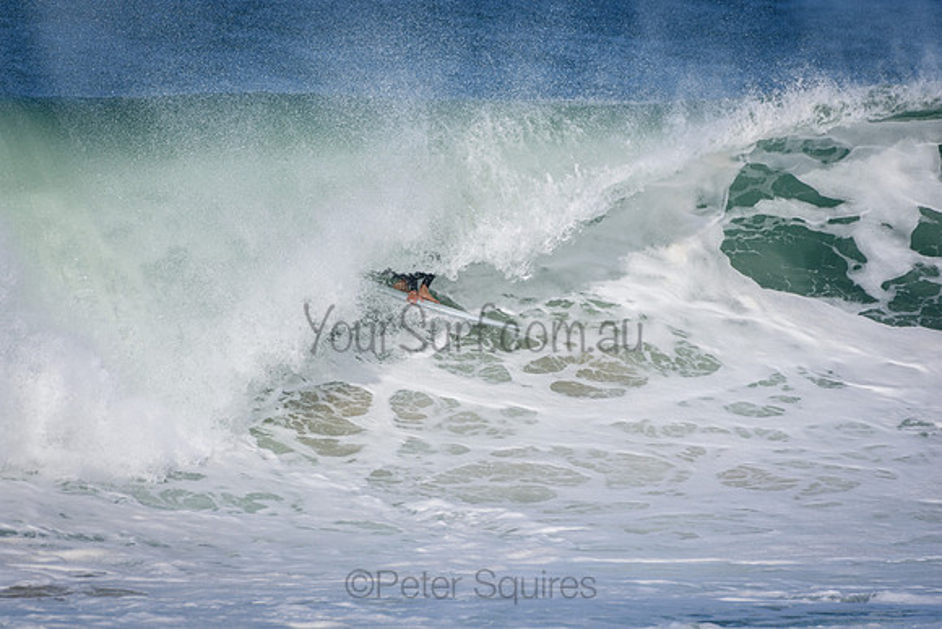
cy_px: 314
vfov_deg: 1.8
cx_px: 471
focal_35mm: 750
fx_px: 19629
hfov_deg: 2.7
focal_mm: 500
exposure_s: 1/2000
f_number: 5.6
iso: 250
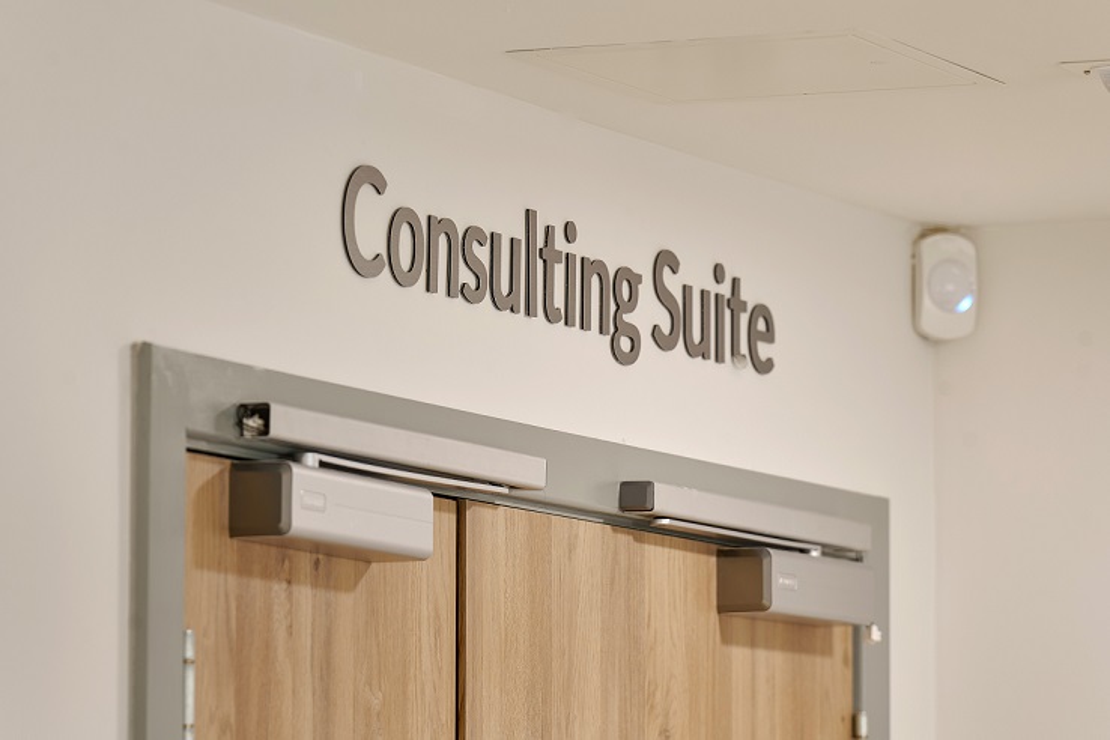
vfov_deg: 6.9
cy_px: 370
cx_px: 555
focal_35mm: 200
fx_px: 6166
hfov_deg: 10.3
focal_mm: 200
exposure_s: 1/10
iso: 64
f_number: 5.6
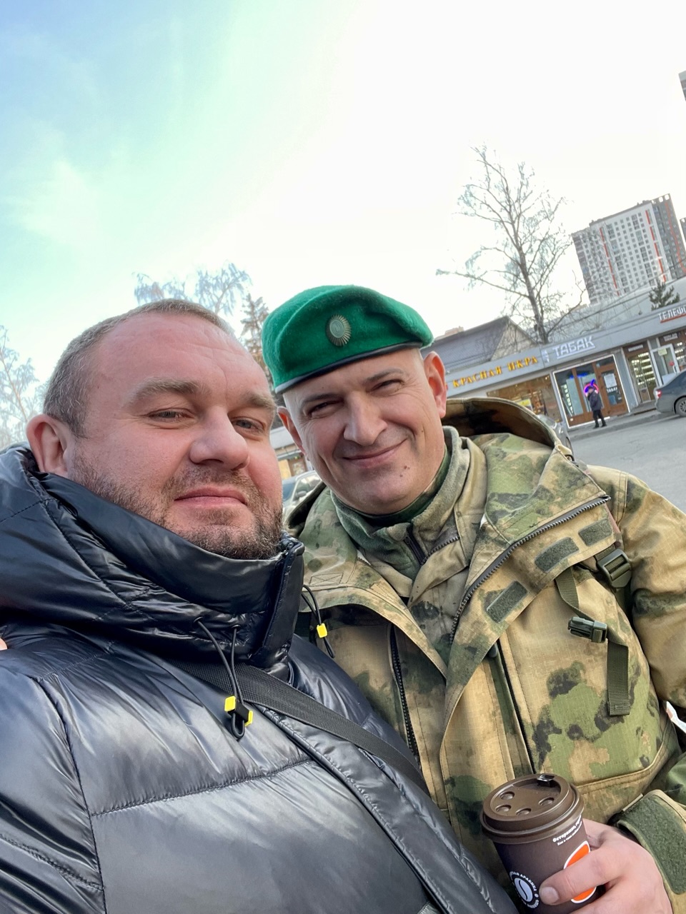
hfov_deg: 46.8
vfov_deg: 60.0
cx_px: 343
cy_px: 457
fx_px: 793
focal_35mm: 30
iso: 32
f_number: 2.2
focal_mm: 2.71
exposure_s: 1/100
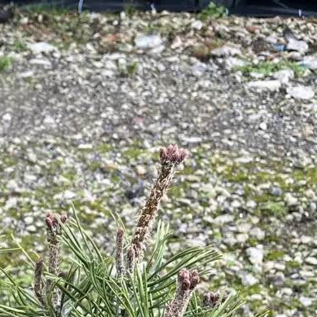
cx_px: -192
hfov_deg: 17.7
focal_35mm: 85
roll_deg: +1.6
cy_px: 427
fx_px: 881
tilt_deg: -35.6
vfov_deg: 18.7
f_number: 1.6
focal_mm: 5.1
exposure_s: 1/563
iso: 50
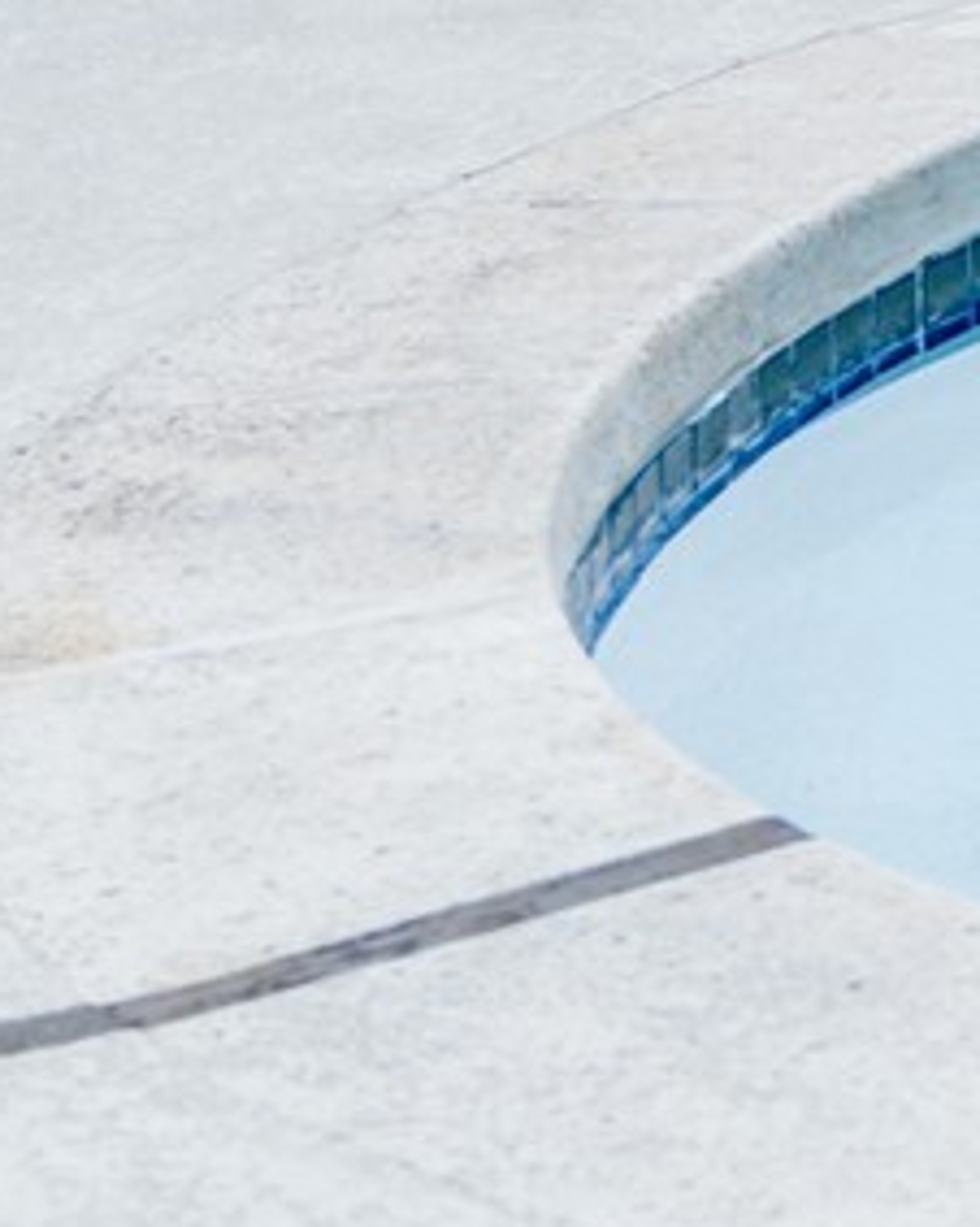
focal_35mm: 152
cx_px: 2892
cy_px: -1056
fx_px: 5517
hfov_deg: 8.5
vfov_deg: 11.6
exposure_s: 1/2500
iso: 320
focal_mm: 27
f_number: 4.5
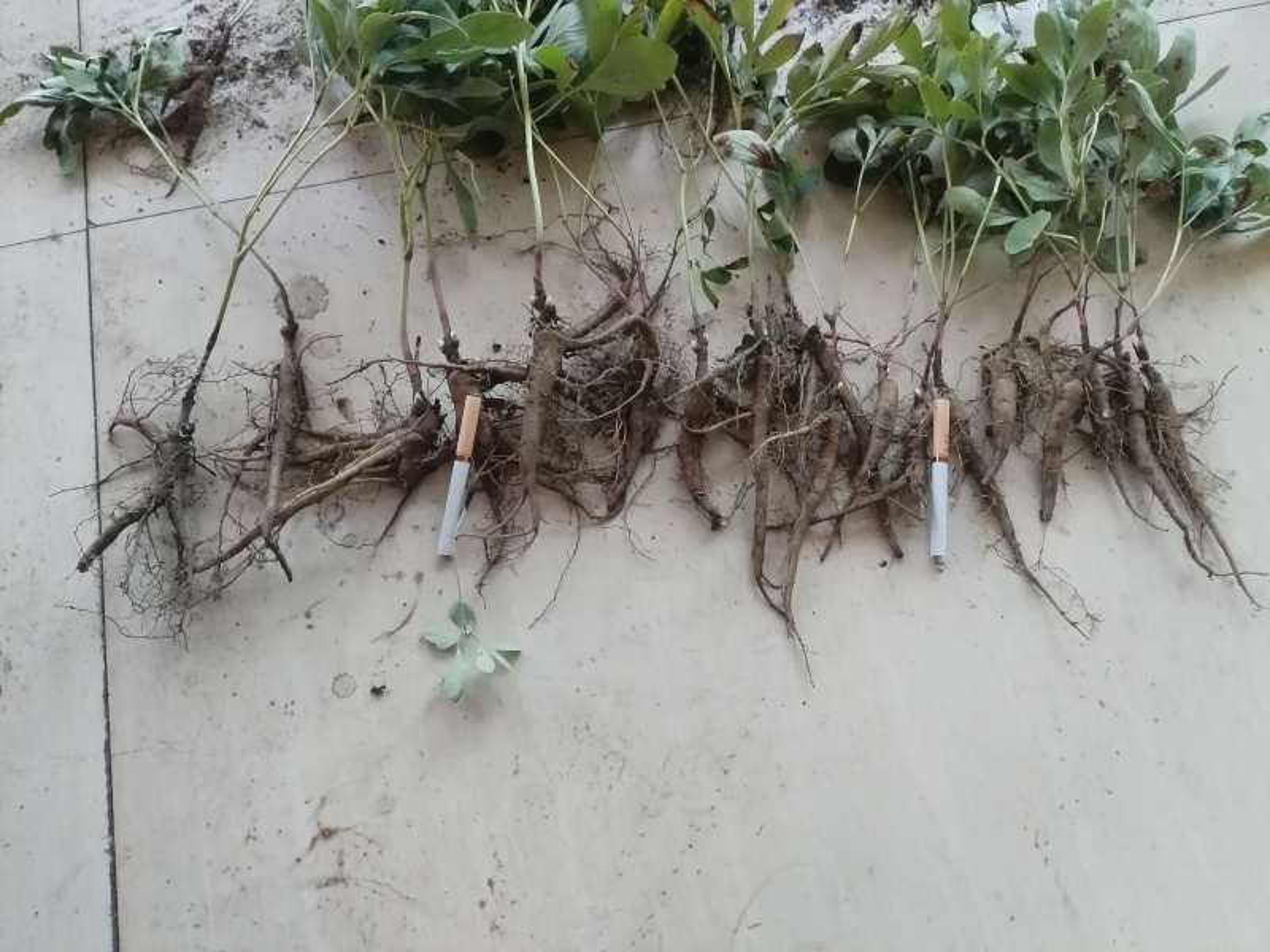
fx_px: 954
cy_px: 476
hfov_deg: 67.3
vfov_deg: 53.1
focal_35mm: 26
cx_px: 635
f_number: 1.8
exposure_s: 1/100
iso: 757
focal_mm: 4.25
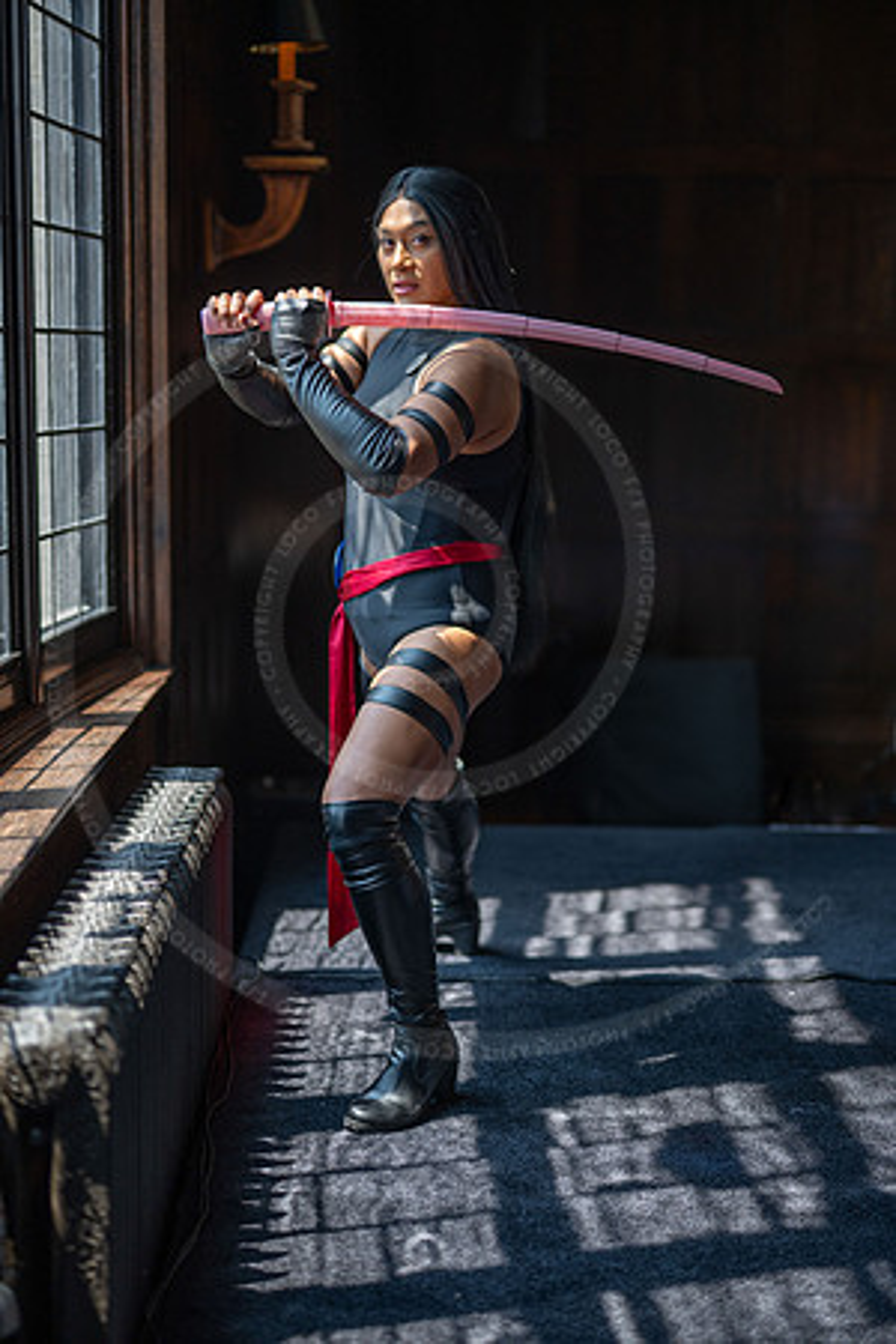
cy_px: 672
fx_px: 1867
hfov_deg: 27.0
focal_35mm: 50
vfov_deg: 39.6
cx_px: 448
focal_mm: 50
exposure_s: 1/1000
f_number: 1.2
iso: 125
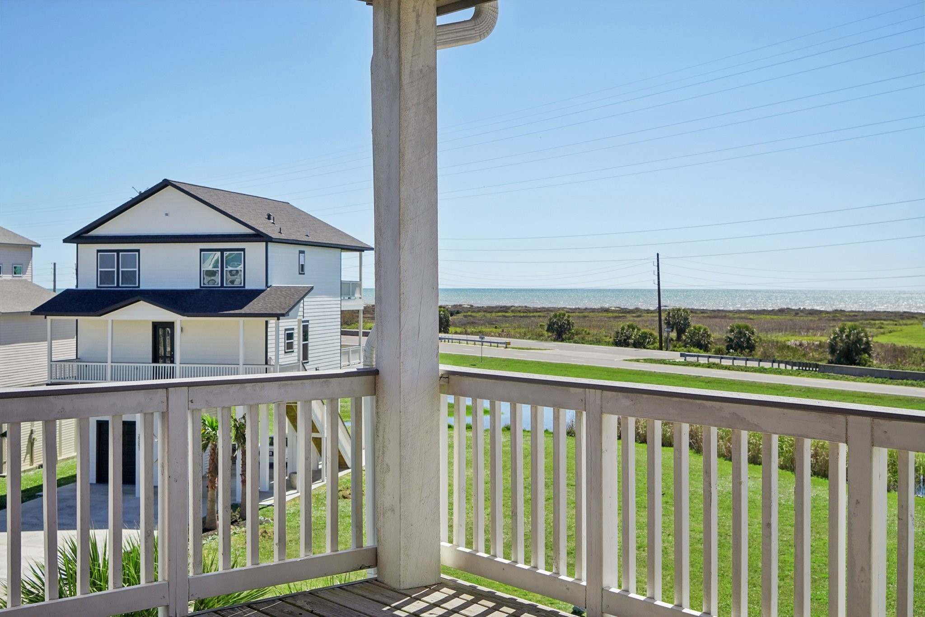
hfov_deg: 44.5
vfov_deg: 30.5
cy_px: 308
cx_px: 462
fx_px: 1130
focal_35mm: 44
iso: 500
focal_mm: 44
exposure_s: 1/2000
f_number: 8
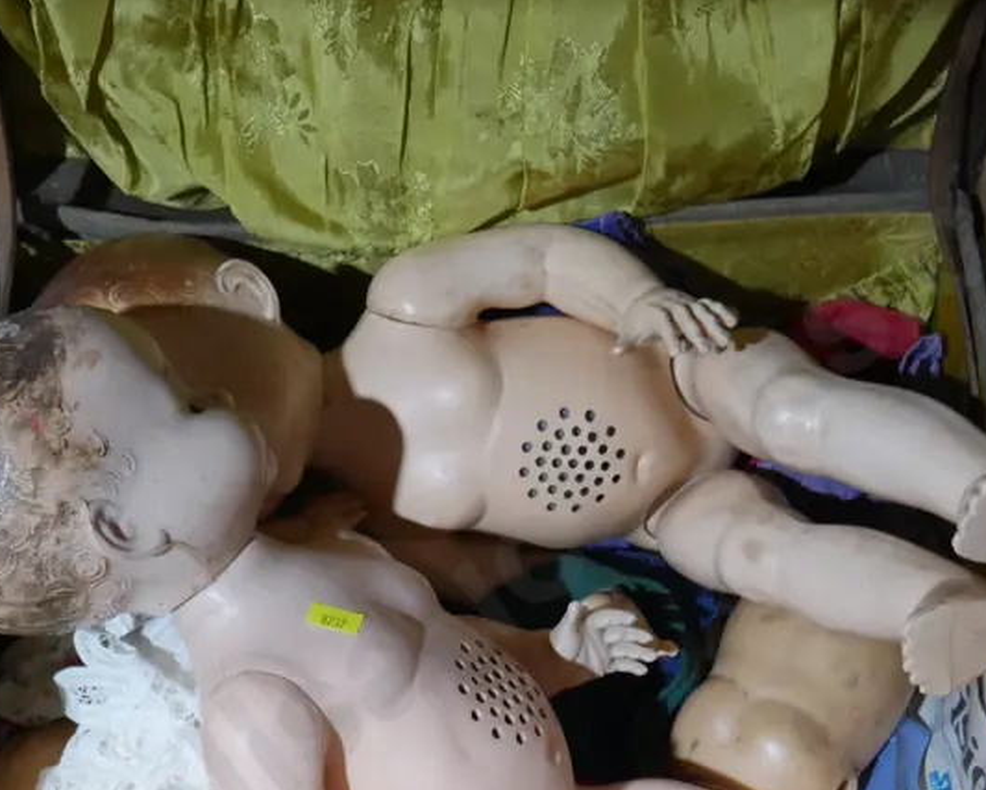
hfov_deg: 31.4
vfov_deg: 25.1
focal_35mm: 60
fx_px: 1752
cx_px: 475
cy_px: 604
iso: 800
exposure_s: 1/60
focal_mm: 16
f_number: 3.6
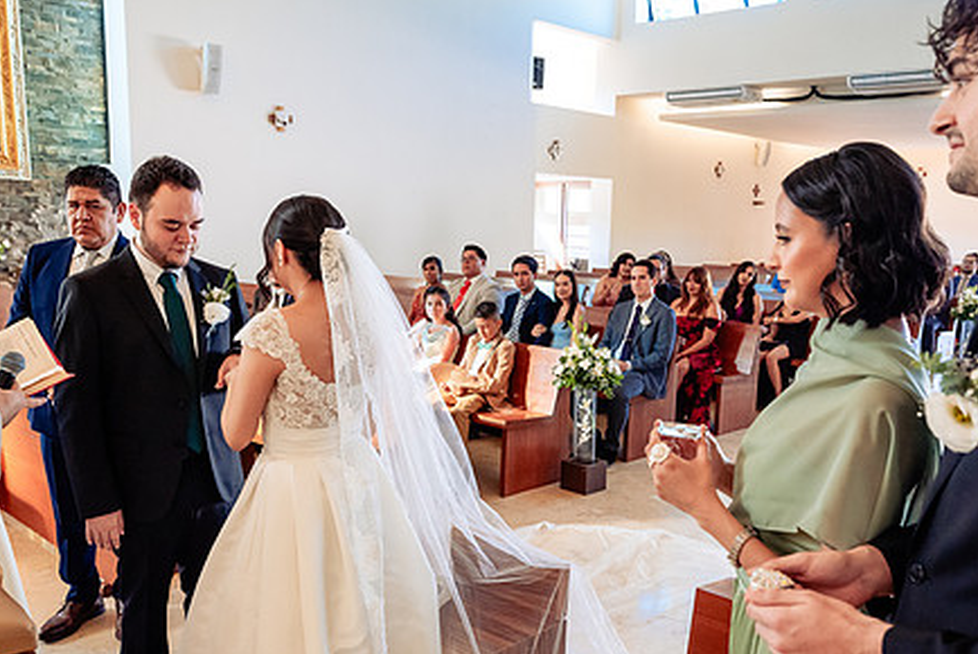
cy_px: 378
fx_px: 897
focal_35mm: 33
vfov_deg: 39.9
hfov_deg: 57.2
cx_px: 507
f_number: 4.5
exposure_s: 1/125
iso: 2000
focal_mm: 24
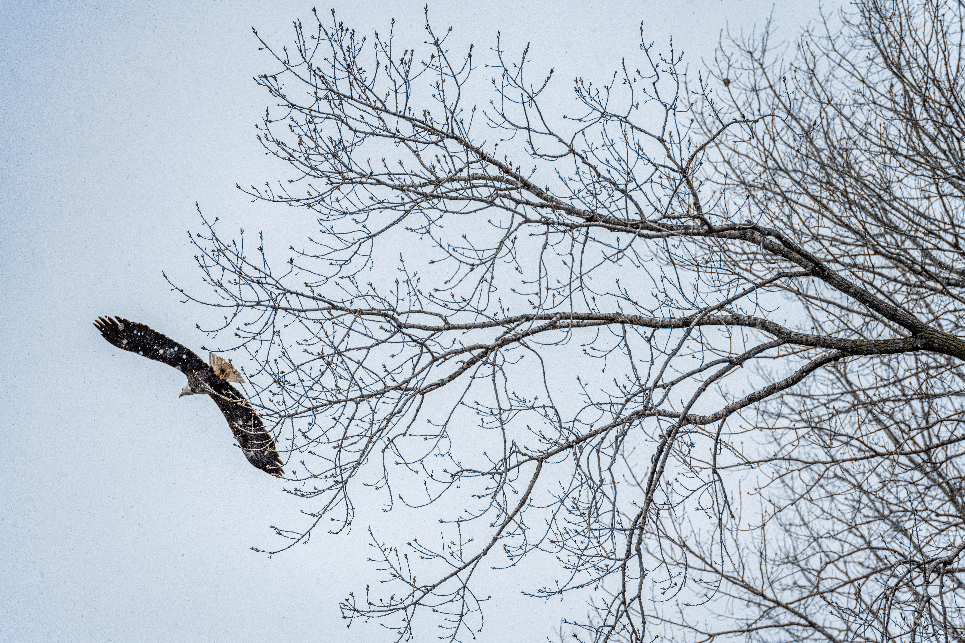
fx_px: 5361
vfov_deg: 6.9
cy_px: 322
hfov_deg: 10.3
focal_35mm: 200
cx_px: 482
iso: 800
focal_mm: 200
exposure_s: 1/3200
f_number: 4.5
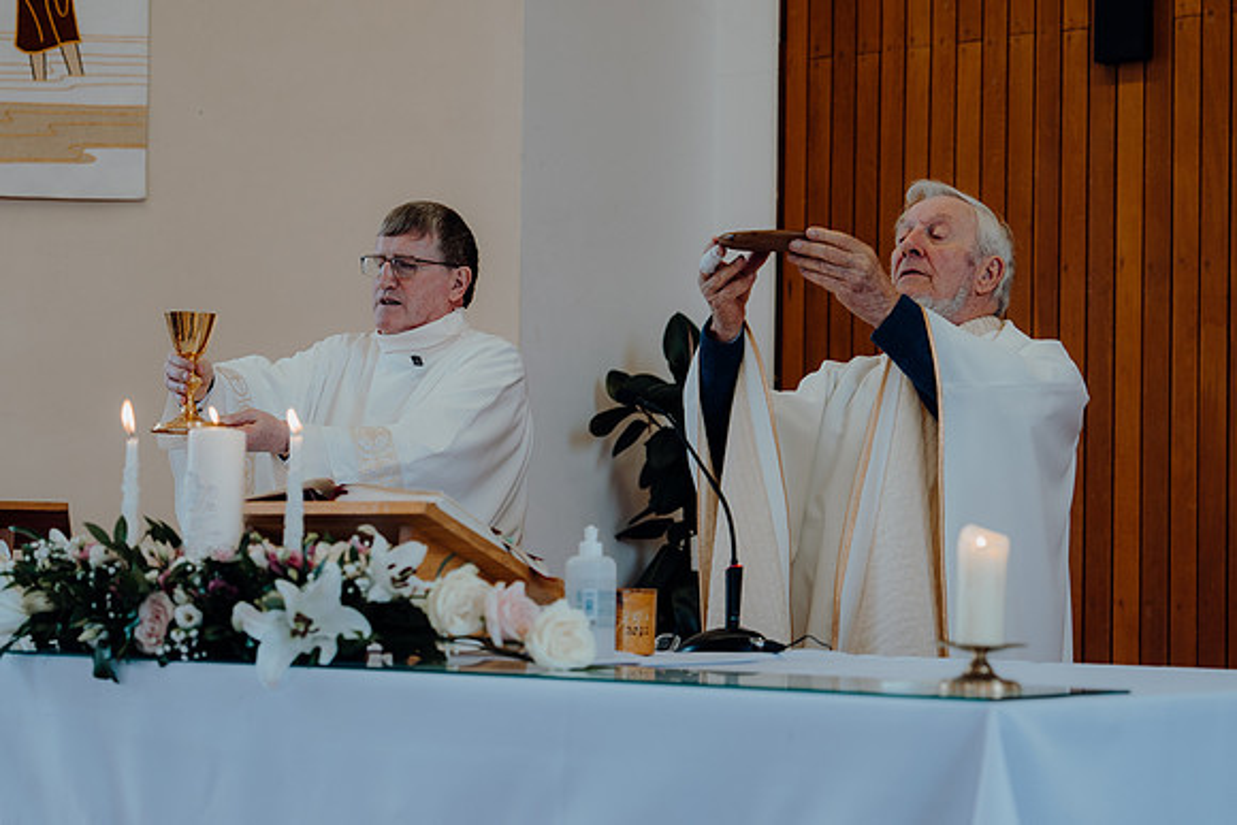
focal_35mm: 82
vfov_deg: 16.7
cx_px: 618
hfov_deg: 24.8
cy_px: 412
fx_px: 2818
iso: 320
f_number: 2.8
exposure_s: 1/200
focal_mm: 55
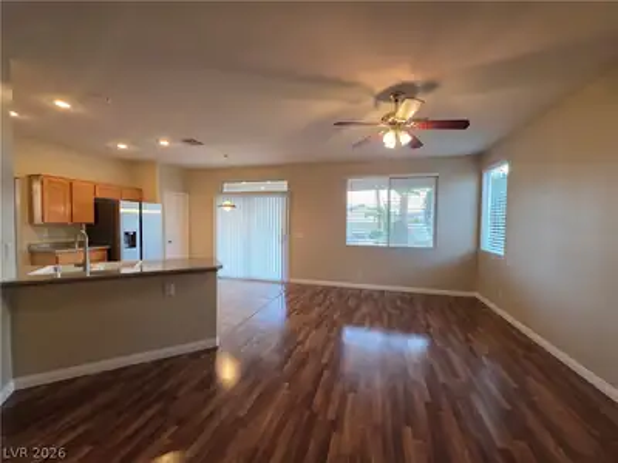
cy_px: 232
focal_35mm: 13
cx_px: 309
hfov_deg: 106.2
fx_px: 232
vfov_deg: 89.9
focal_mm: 2.2
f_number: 1.9
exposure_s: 1/120
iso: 250
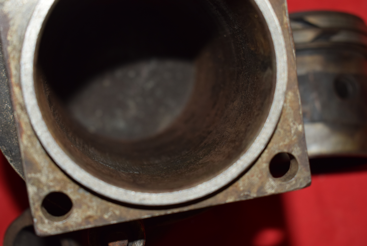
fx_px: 735
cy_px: 123
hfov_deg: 28.1
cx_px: 184
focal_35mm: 72
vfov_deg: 19.0
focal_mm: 48
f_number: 5.6
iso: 400
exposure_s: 1/125
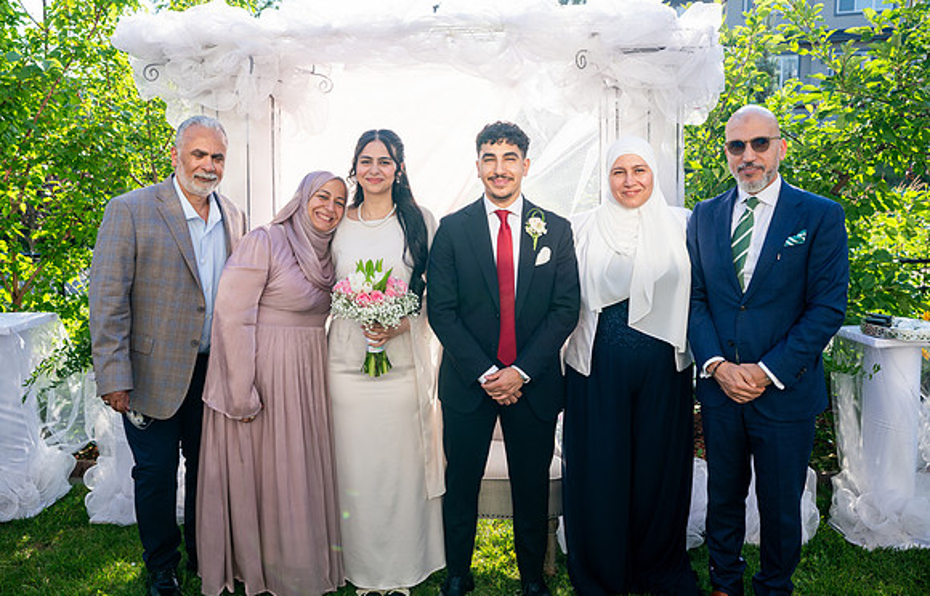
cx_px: 422
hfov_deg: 60.8
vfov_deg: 41.2
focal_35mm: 31
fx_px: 791
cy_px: 257
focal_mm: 28
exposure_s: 1/640
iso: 200
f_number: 3.5
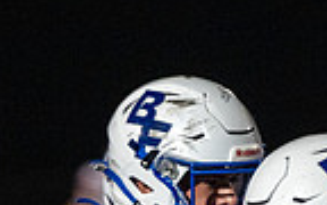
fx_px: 8742
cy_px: 439
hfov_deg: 2.1
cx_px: 167
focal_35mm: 981
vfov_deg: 1.3
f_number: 2.8
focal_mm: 200
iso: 4000
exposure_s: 1/1600
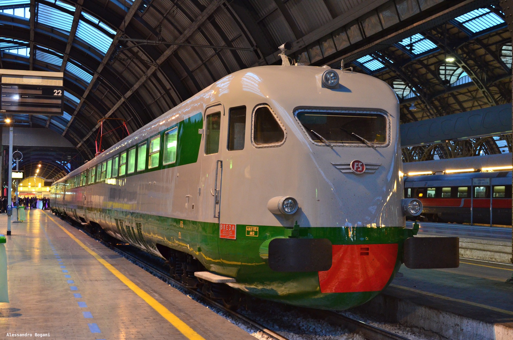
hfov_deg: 37.9
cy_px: 170
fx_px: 747
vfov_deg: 25.6
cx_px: 256
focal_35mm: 52
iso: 2000
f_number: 9
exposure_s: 1/5
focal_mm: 35
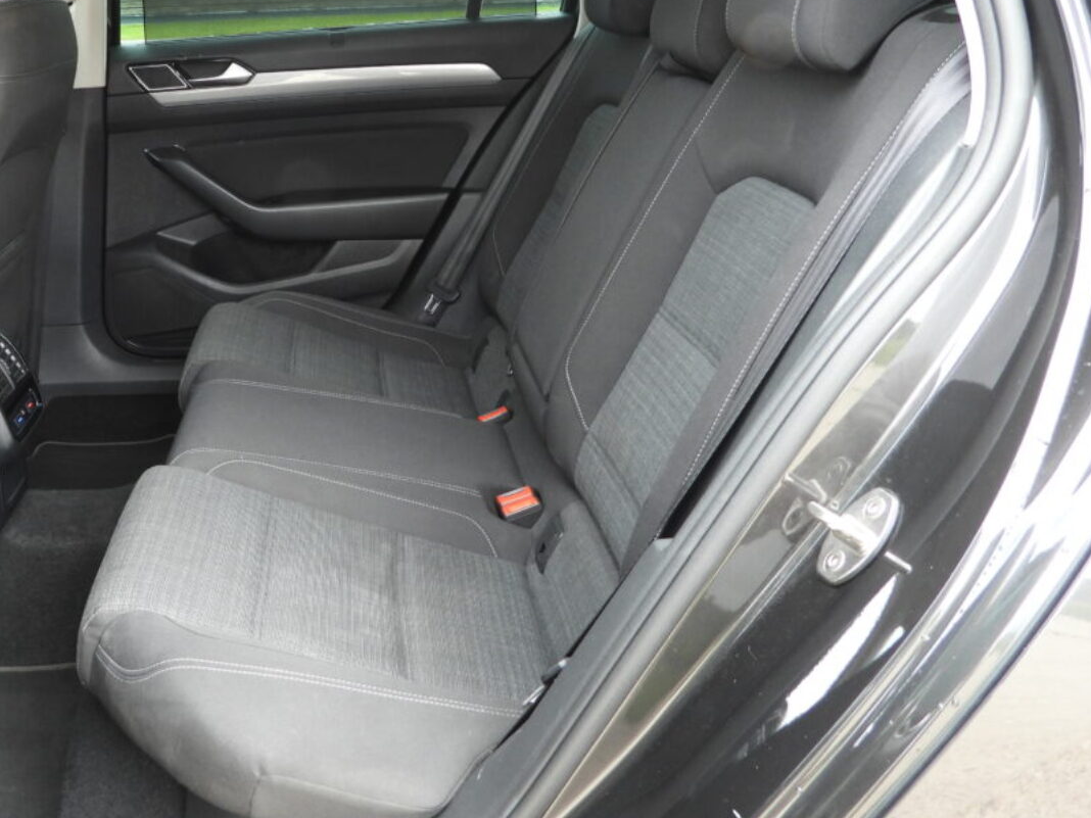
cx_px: 279
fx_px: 1135
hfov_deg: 49.4
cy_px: 304
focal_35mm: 36
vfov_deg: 39.4
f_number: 2.8
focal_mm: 4.3
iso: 100
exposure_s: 1/40
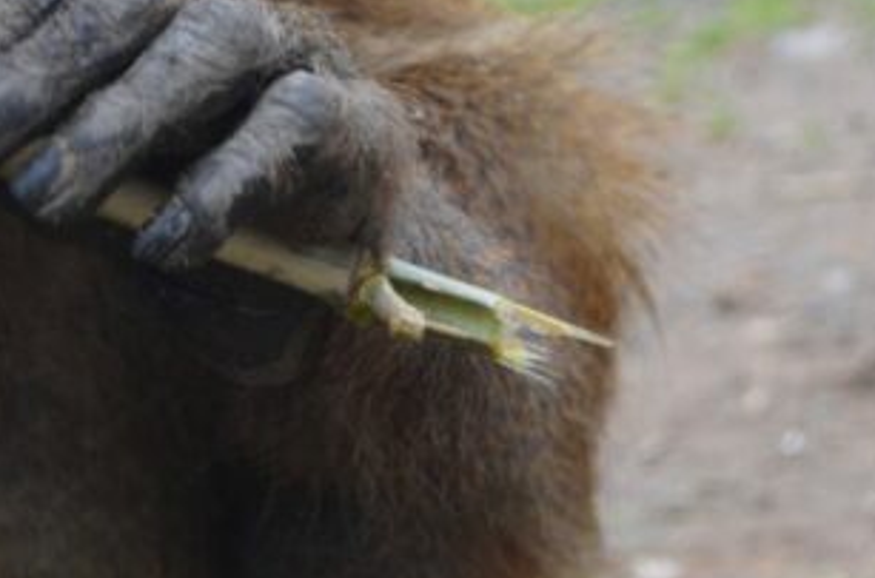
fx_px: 3879
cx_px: -154
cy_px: -117
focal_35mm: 160
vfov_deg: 8.4
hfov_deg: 12.6
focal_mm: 32
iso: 200
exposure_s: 1/125
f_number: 5.6
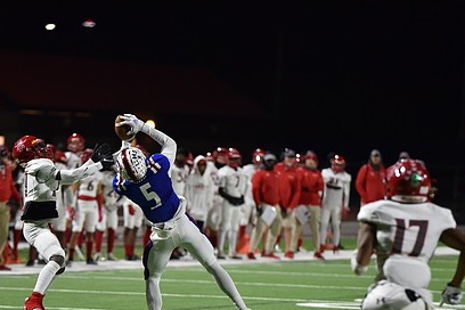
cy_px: 219
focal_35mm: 277
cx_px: 170
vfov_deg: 5.0
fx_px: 3578
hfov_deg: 7.4
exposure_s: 1/500
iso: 2800
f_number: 2.8
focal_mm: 195
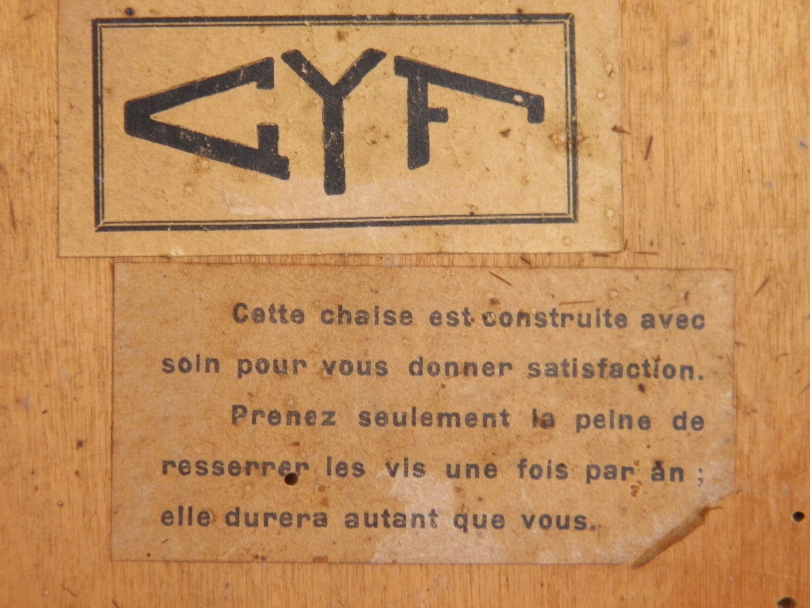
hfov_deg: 24.4
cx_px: 405
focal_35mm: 80
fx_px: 1872
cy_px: 304
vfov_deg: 18.4
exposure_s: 1/10
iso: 200
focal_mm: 14.3
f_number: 4.4
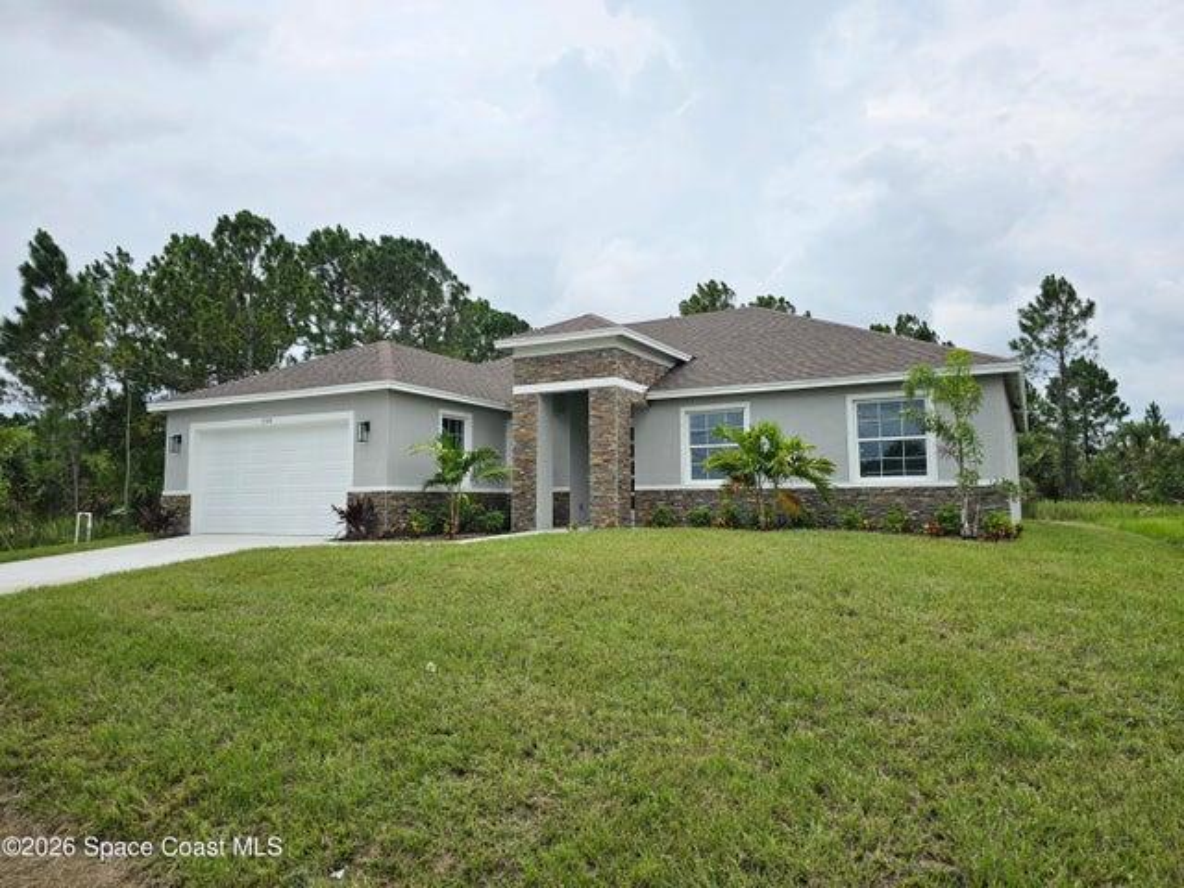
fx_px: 787
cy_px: 444
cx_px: 592
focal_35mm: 23
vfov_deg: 58.9
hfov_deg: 73.9
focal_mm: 6.3
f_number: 1.7
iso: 10
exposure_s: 1/1632
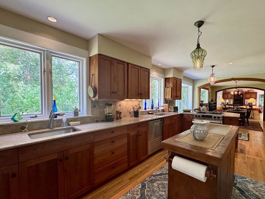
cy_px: 104
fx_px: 122
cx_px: 151
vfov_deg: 78.1
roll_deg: -0.4
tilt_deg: -1.8
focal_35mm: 16
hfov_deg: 93.9
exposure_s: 1/120
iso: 320
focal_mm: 2.22
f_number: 2.2
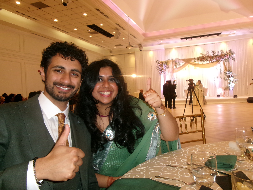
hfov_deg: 63.4
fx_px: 205
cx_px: 126
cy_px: 95
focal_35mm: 28
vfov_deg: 49.7
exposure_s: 1/34
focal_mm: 5.1
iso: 320
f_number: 3.9
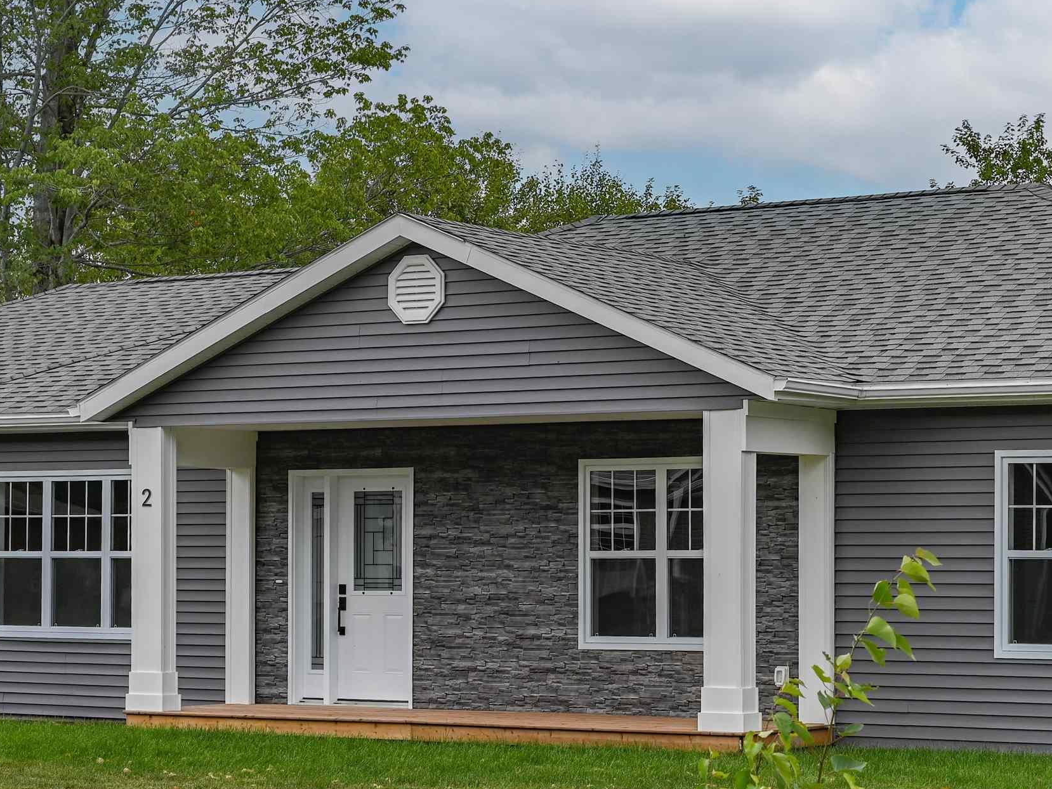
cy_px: 470
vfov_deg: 16.6
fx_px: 2705
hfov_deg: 22.0
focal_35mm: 89
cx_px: 540
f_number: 7.1
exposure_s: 1/400
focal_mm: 50
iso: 100
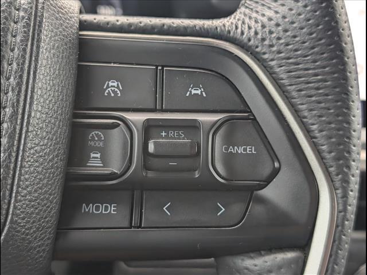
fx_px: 519
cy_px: 138
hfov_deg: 38.9
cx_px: 184
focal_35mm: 49
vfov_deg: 29.7
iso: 519
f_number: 1.68
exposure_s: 1/270
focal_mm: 6.9
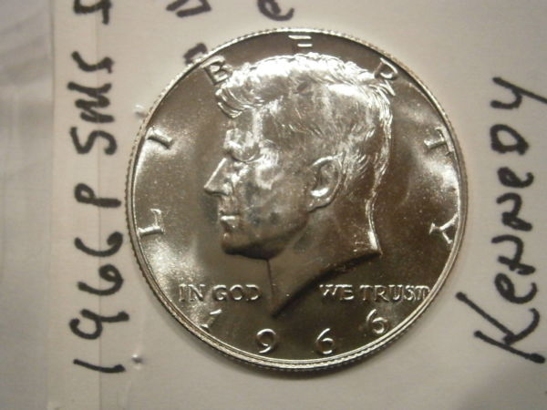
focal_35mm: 47
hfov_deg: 40.4
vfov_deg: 30.9
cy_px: 205
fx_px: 743
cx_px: 274
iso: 800
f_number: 3.4
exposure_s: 1/15
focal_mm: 8.3
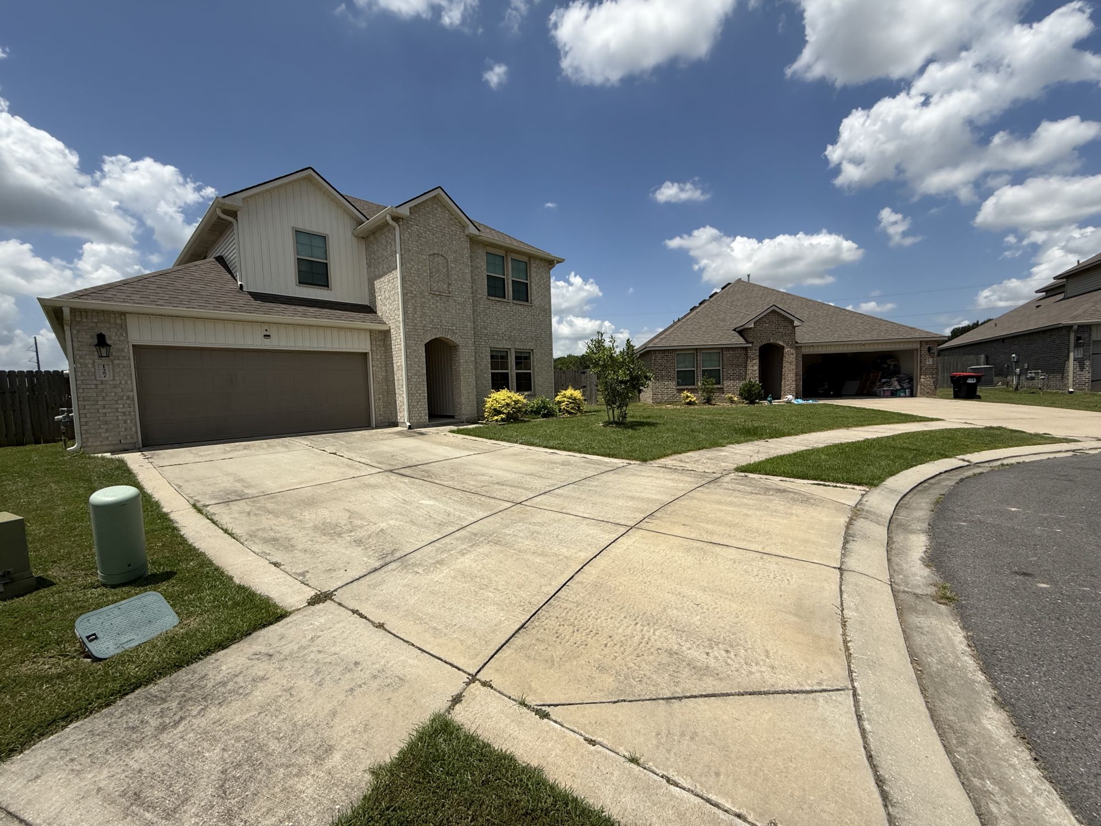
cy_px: 413
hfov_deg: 102.1
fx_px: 445
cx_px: 550
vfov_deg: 85.7
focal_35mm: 14
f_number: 2.2
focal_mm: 2.22
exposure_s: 1/4149
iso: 50
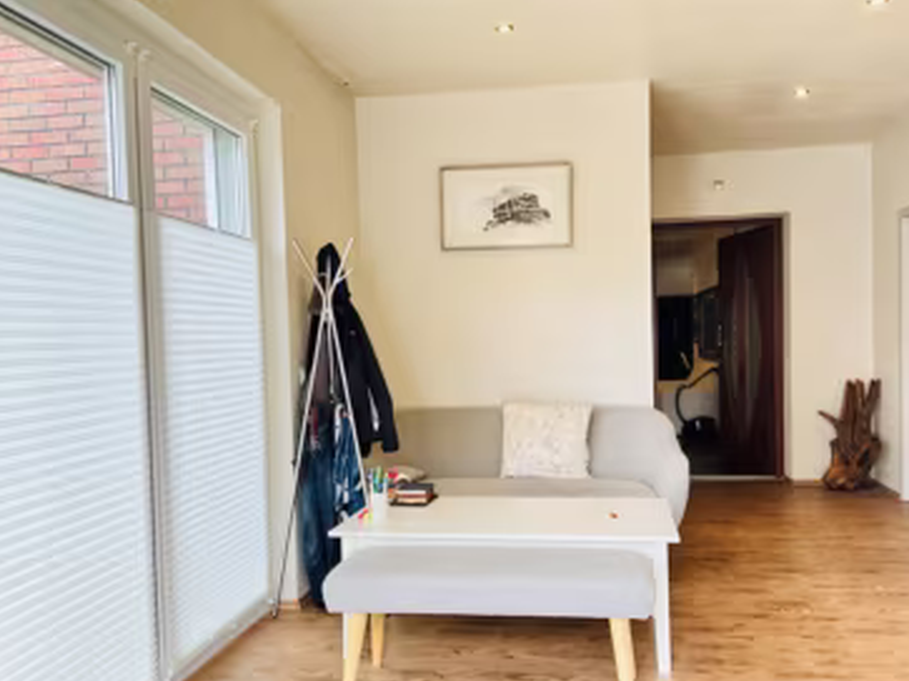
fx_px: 840
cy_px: 373
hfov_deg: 56.8
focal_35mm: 32
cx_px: 473
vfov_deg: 44.1
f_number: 1.8
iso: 80
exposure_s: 1/60
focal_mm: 3
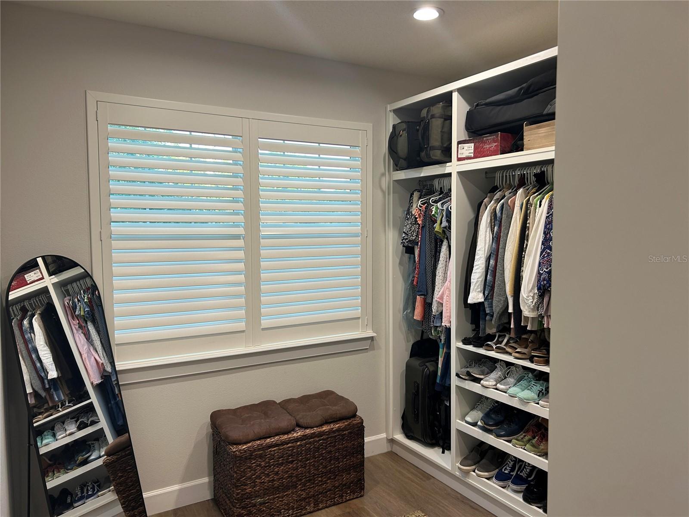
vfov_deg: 53.1
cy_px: 258
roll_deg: +0.4
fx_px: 518
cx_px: 344
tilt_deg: -4.2
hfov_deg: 67.3
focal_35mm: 26
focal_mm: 5.7
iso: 80
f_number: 1.5
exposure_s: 1/120
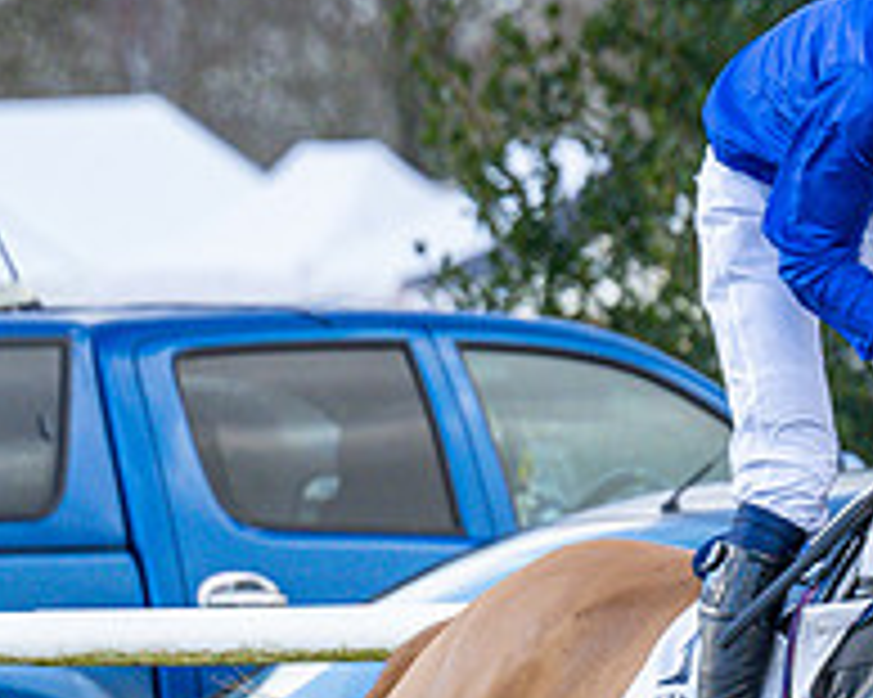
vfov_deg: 1.5
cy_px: 690
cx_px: 1316
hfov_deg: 1.9
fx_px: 26651
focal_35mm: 1032
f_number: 4
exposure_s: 1/1000
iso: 500
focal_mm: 175
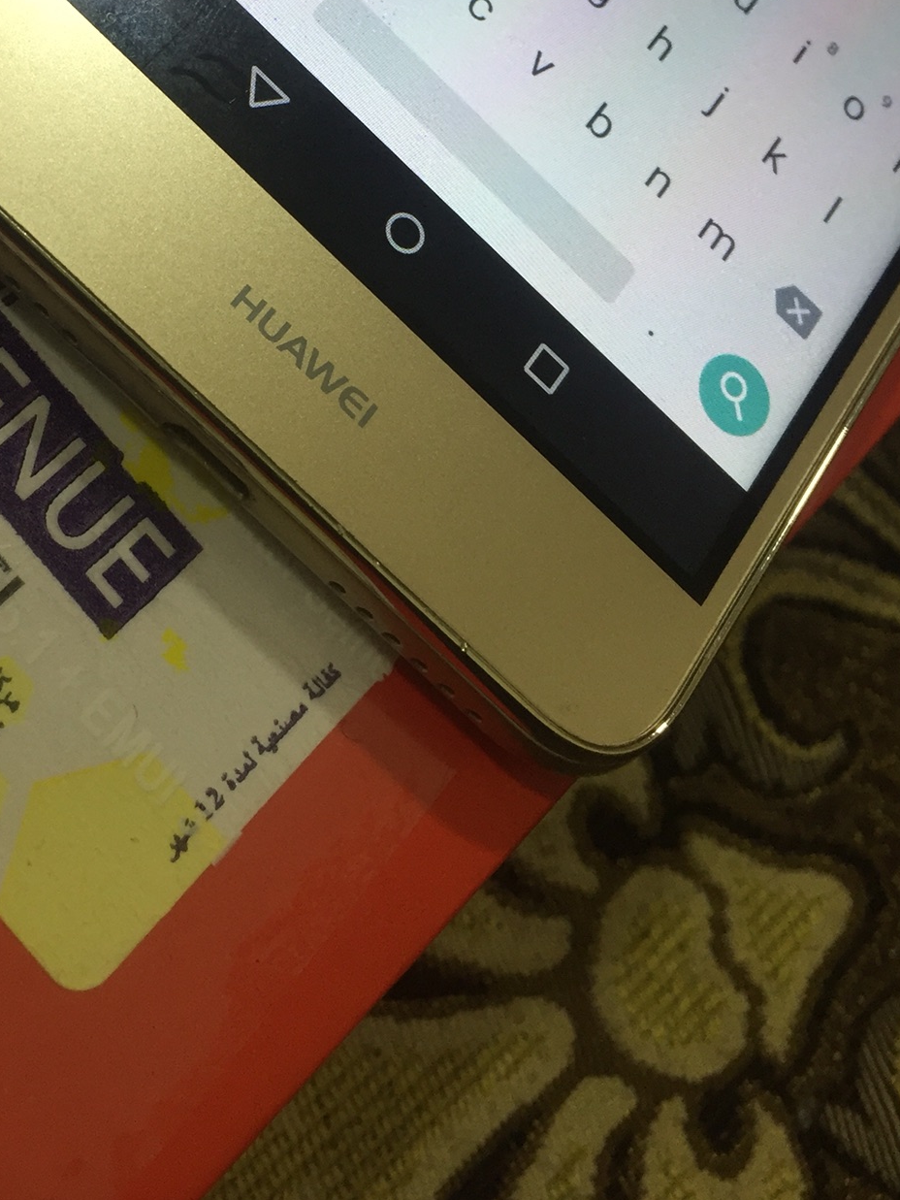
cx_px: 211
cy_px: 297
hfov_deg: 31.5
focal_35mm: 45
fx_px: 1560
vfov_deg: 40.8
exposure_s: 1/33
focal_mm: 4.15
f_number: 2.2
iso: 100
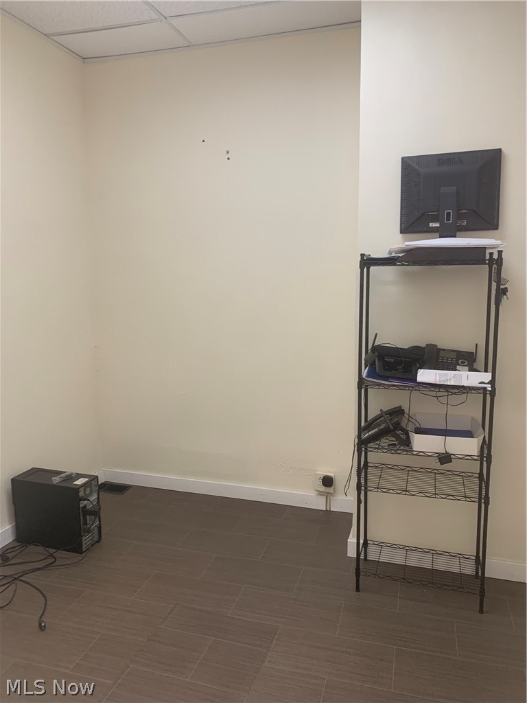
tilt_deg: -6.9
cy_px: 352
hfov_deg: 53.1
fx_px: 528
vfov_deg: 67.3
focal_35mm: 26
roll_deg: +0.8
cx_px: 264
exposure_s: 1/60
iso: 125
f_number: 1.8
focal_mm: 4.25
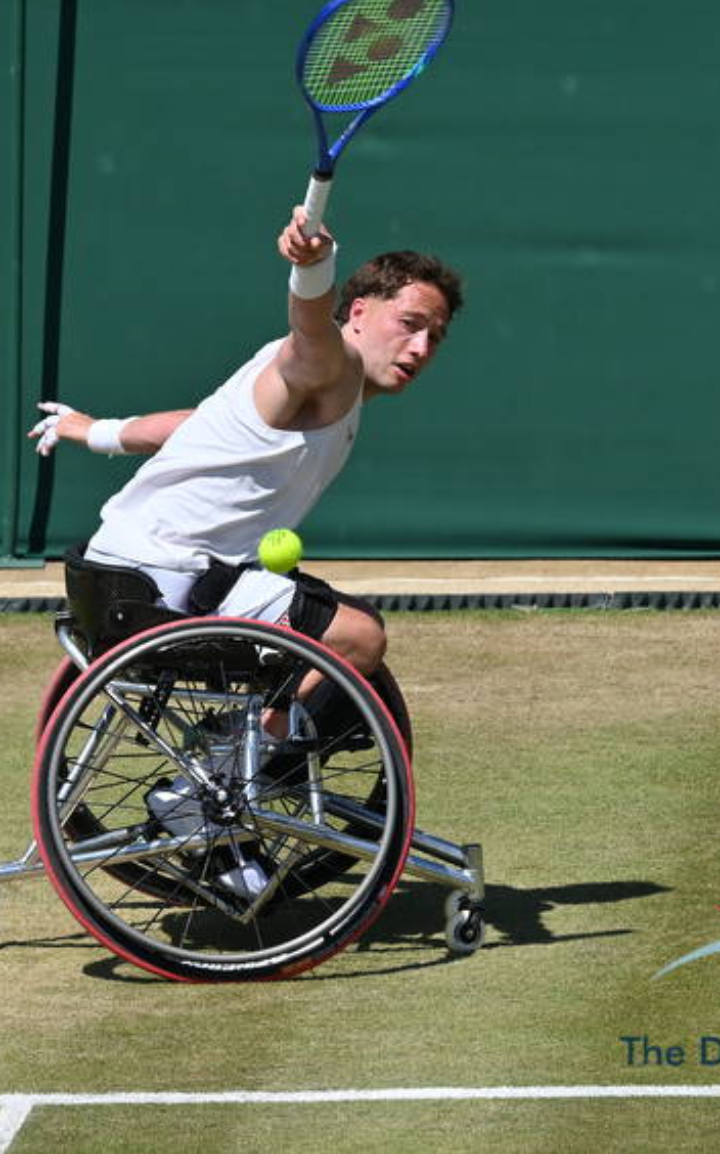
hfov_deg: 2.0
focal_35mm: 668
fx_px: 20994
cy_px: 577
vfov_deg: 3.1
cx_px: 307
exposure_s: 1/2000
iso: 320
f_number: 8
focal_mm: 290
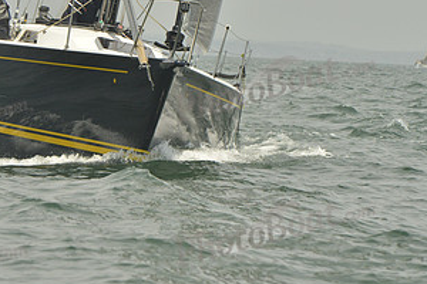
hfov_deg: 5.6
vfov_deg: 3.7
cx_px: 102
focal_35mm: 367
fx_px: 4353
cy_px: 32
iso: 560
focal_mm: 190
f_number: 13
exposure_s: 1/1250
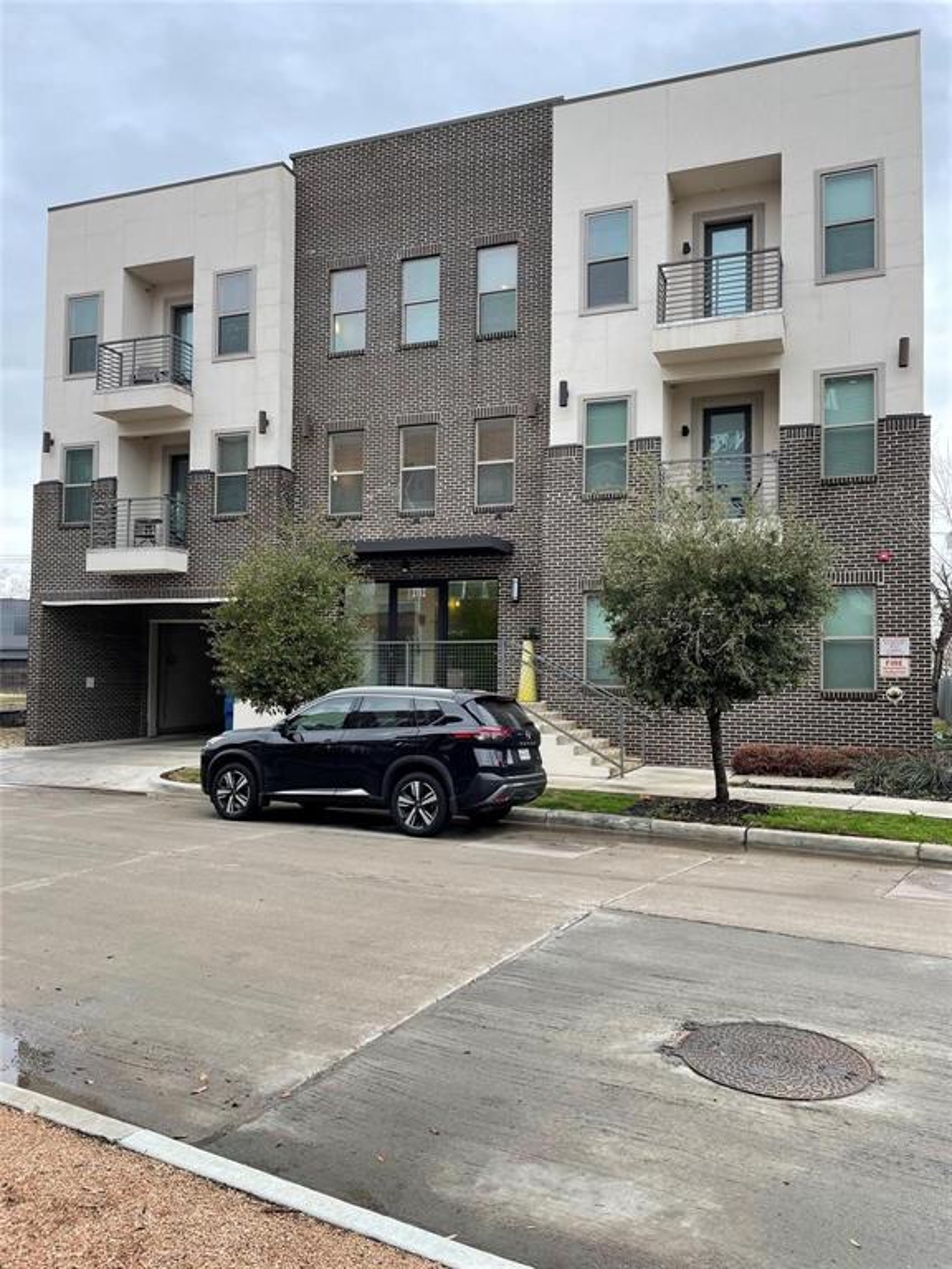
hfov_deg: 53.1
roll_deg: -0.5
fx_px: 953
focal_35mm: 26
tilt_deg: +3.1
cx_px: 476
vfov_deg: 67.3
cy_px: 634
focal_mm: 4.2
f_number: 1.6
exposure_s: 1/290
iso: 32
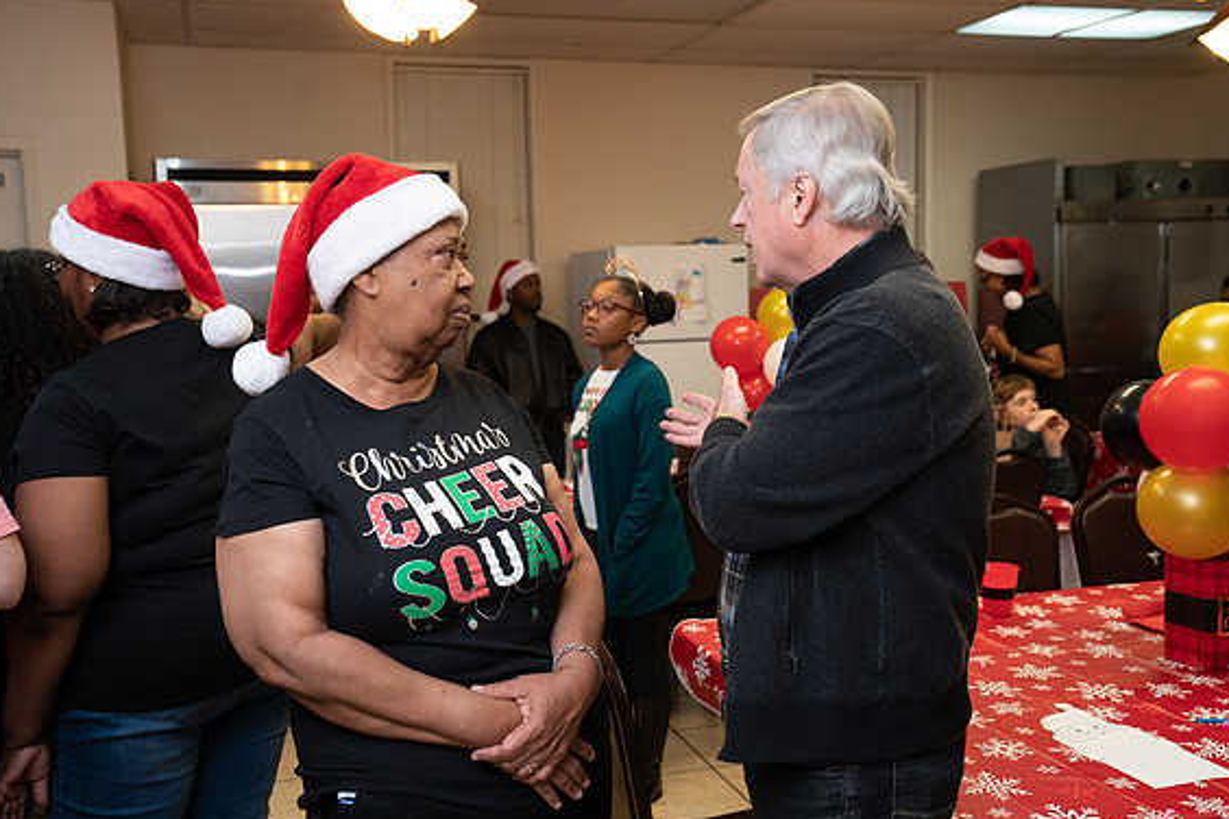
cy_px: 417
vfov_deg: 36.9
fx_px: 1229
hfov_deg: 53.1
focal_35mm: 36
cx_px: 604
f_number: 4.5
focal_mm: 35
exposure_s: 1/80
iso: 640
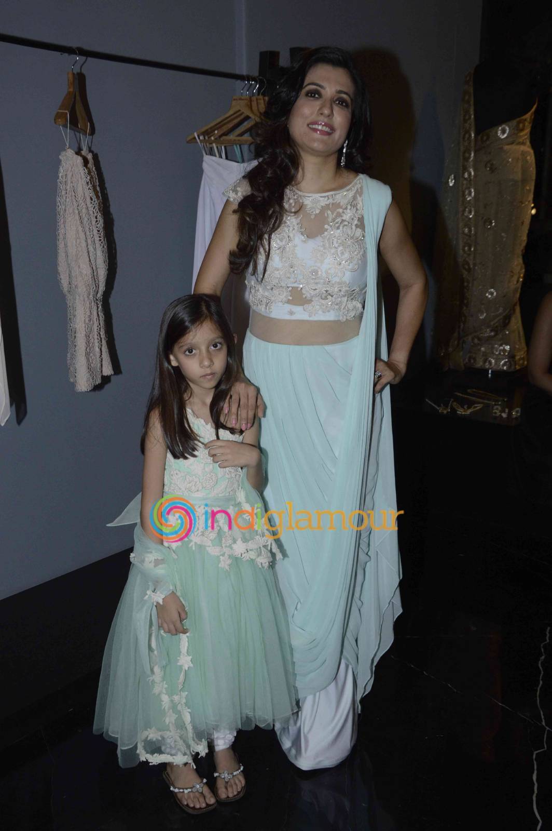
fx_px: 898
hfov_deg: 34.2
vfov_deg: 49.6
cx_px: 276
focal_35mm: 39
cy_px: 416
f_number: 8
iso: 800
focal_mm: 26
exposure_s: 1/200
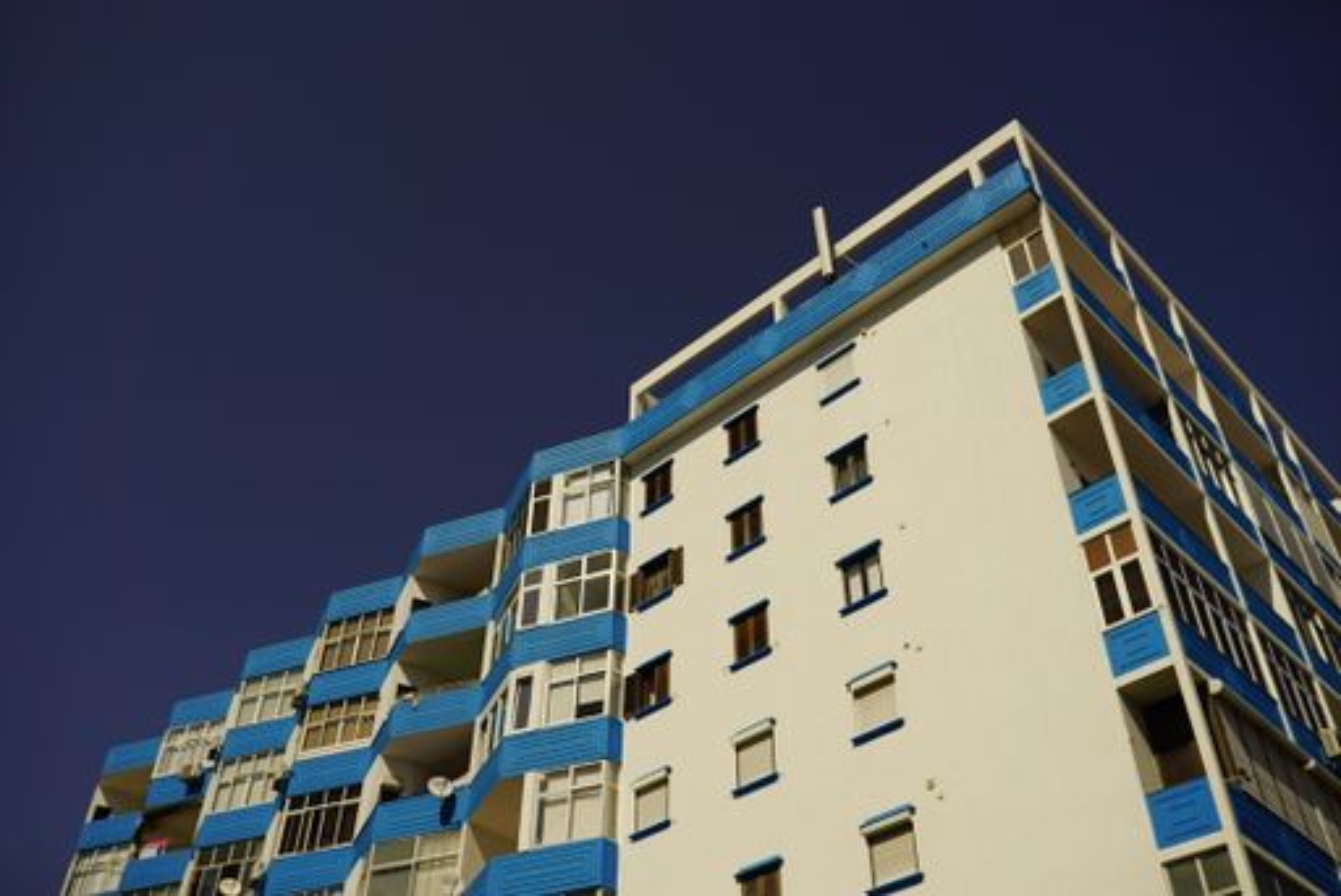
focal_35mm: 35
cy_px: 448
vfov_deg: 37.9
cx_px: 670
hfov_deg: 54.4
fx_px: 1304
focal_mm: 35
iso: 100
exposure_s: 1/8000
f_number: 2.8
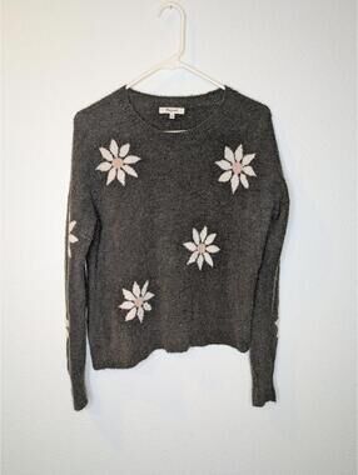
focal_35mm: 25
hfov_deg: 55.0
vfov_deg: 69.3
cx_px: 179
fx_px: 344
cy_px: 238
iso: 150
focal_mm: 5.43
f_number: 1.89
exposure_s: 1/40
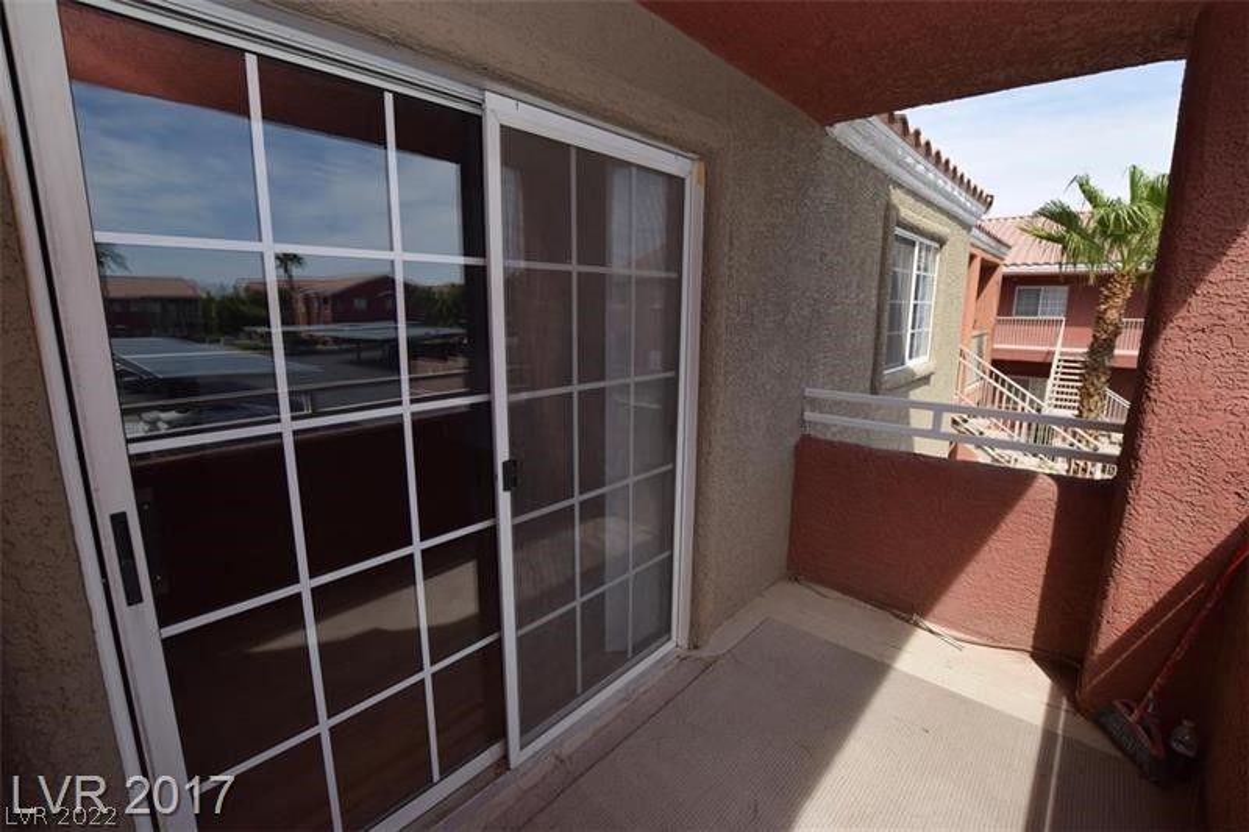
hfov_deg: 100.4
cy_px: 416
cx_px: 624
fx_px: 520
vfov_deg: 77.3
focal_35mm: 15
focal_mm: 10
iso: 100
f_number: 7.1
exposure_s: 1/200
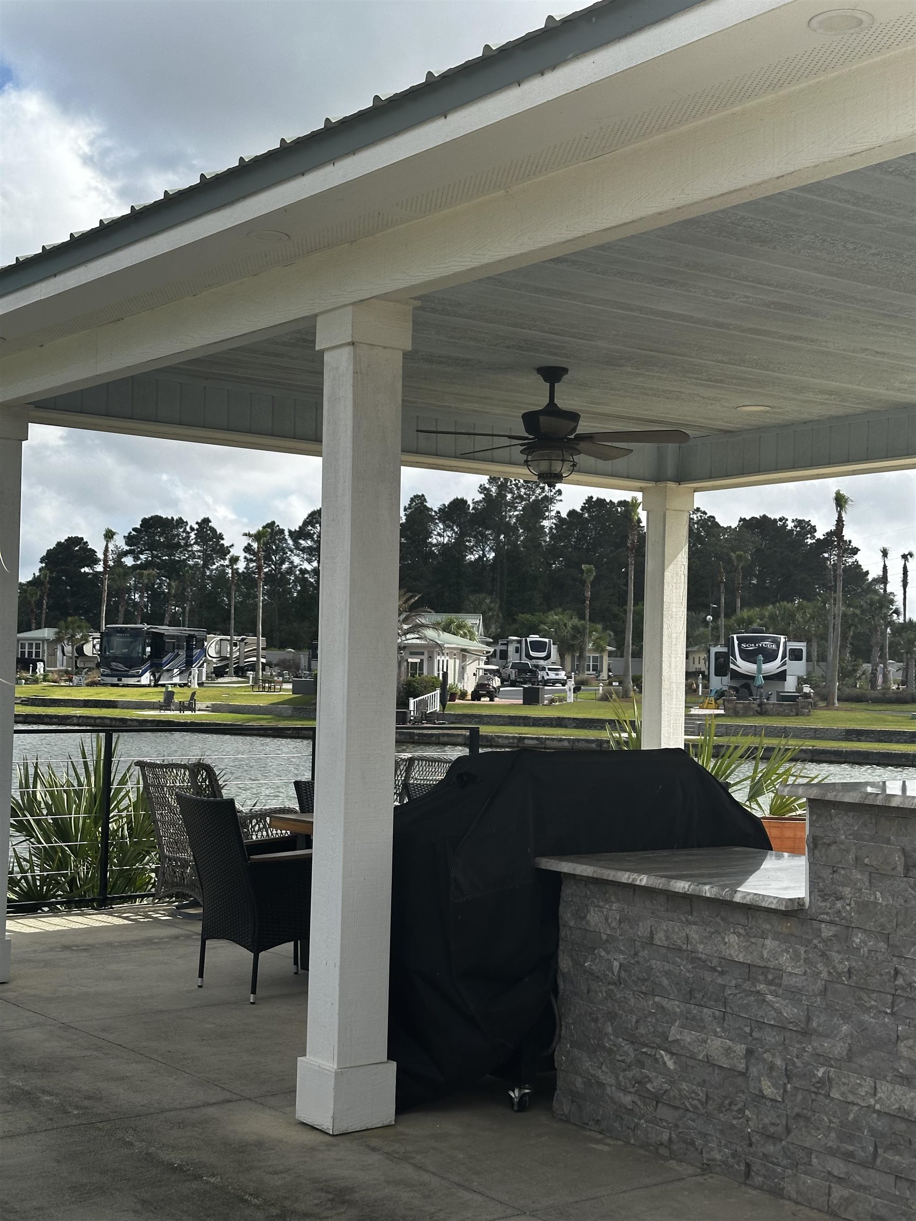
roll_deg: -2.0
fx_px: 1694
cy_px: 610
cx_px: 458
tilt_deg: +3.0
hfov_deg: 30.3
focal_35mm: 48
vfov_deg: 39.7
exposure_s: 1/2732
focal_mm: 6.86
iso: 64
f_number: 1.78
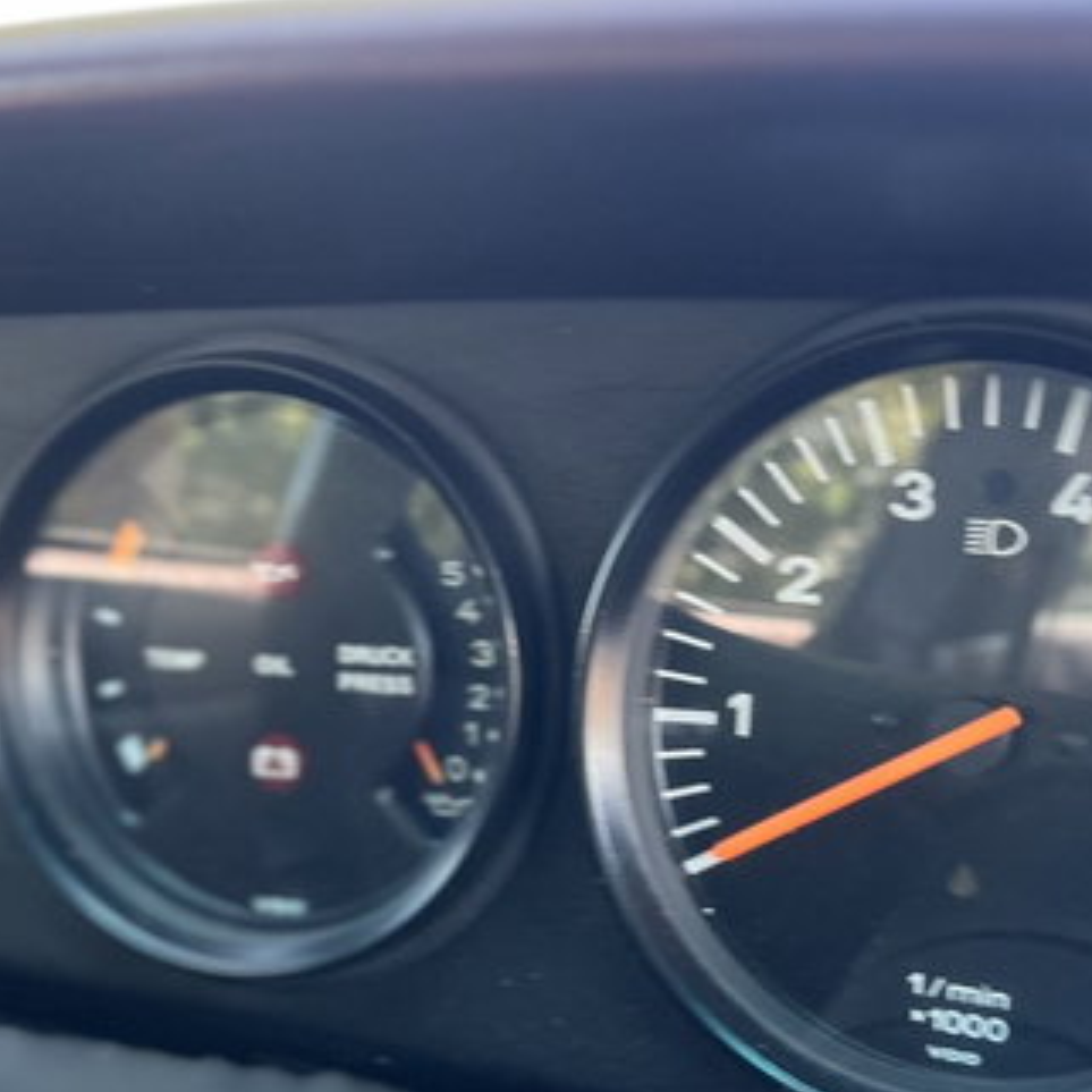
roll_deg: +2.3
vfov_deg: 30.8
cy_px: 745
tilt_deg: -12.9
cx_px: 572
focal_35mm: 55
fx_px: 1963
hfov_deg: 31.1
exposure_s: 1/121
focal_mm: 5.7
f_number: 1.5
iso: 125
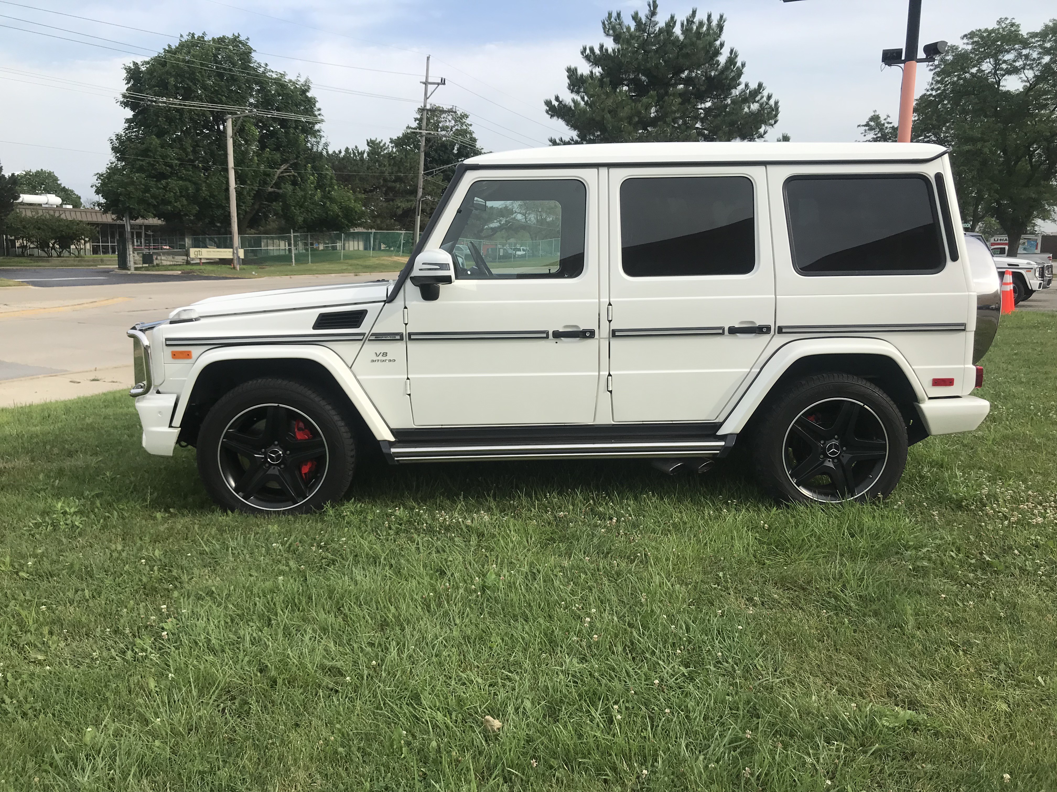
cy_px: 396
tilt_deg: -8.3
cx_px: 528
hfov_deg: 63.4
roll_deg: -0.8
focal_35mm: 28
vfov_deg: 49.7
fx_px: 855
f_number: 1.8
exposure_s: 1/1570
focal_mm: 3.99
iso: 20
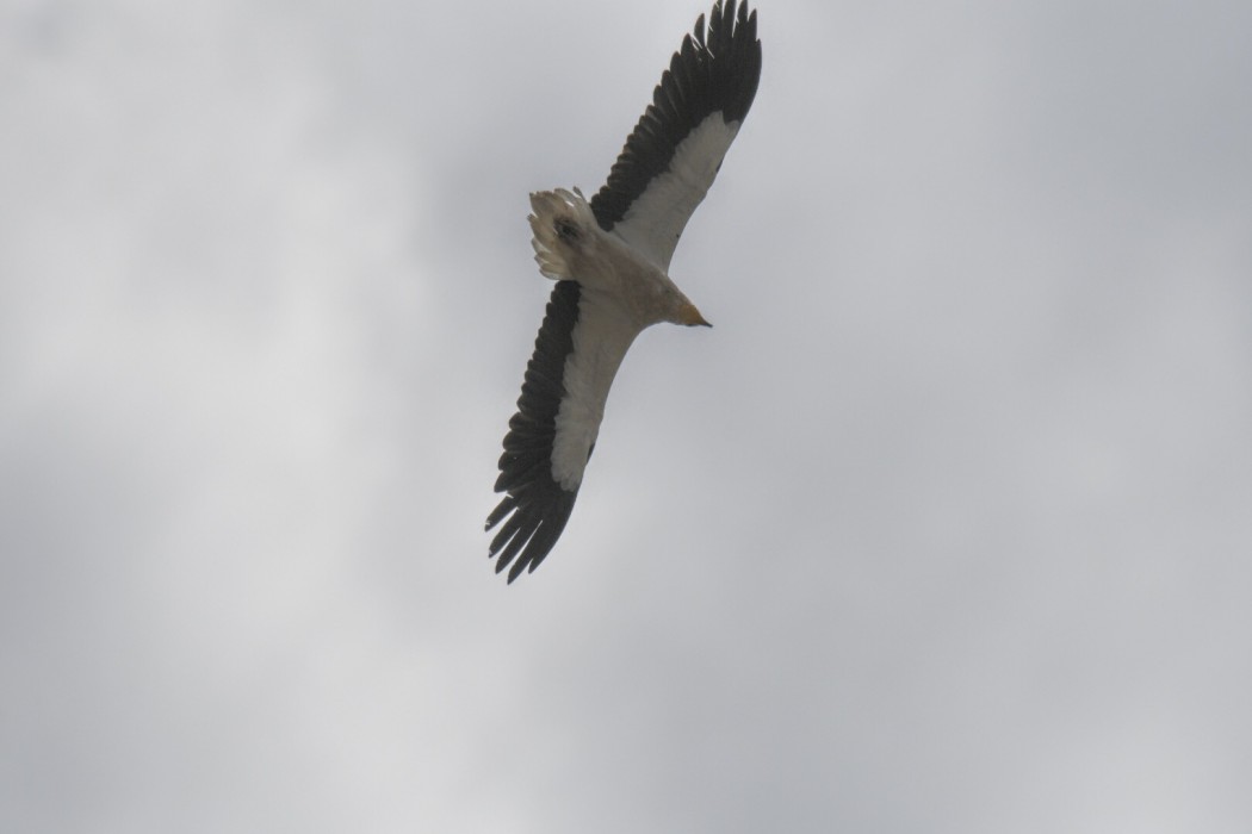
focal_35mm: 900
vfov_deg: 1.5
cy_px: 417
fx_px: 31298
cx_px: 626
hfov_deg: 2.3
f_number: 8
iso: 400
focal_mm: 600
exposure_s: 1/8000
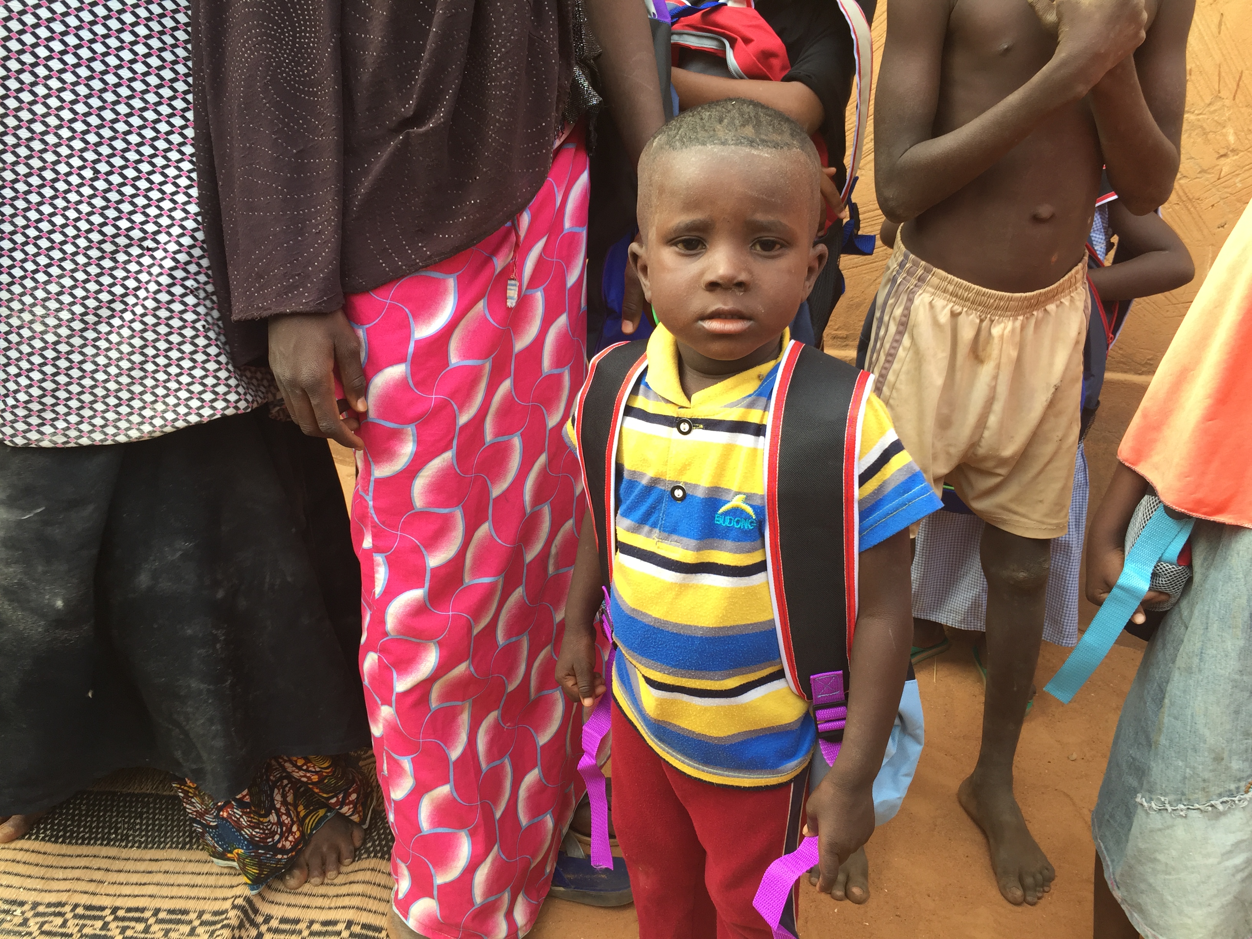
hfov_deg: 61.7
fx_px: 1049
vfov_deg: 48.2
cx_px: 626
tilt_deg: -19.4
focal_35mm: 29
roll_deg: -1.8
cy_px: 470
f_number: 2.2
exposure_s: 1/100
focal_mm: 4.15
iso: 40
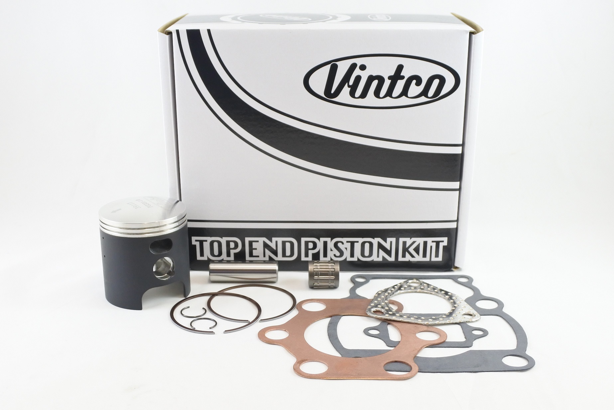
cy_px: 205
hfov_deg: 61.9
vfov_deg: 43.6
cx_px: 307
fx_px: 512
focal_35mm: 30
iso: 500
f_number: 3.8
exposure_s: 1/125
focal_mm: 11.4
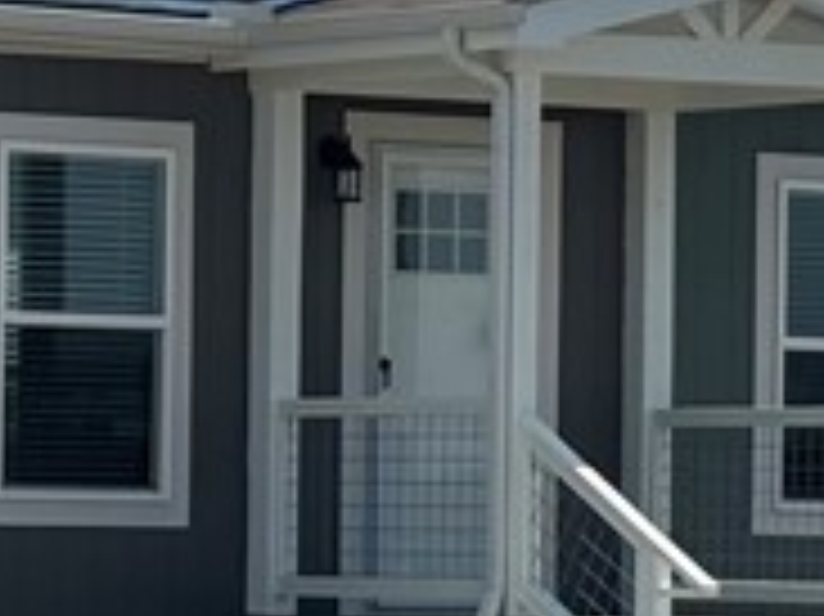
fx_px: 6922
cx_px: -27
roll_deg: -0.7
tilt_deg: +0.3
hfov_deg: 6.8
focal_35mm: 291
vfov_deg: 5.1
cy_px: 427
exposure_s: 1/6329
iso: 40
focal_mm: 5.96
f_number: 1.6
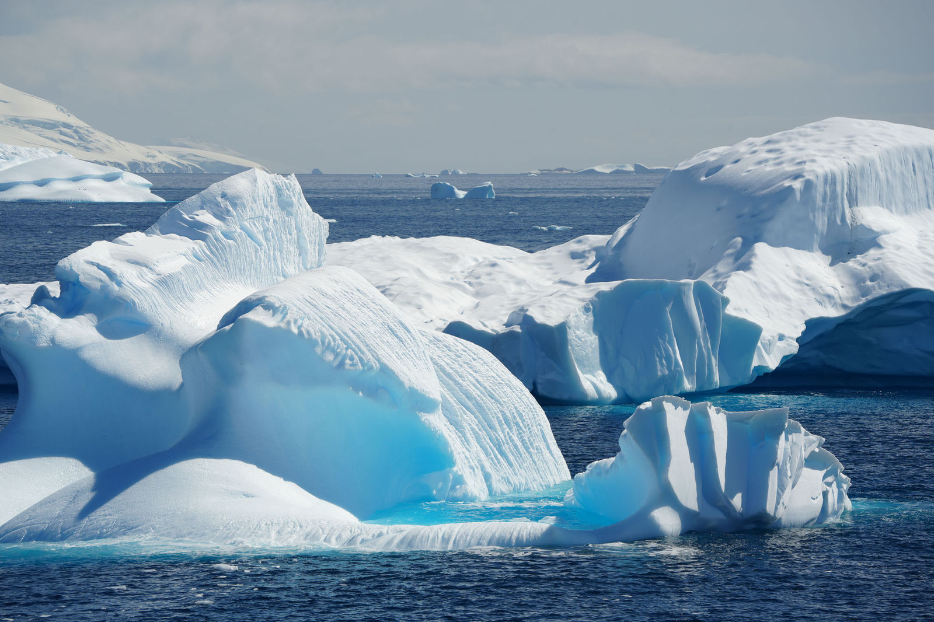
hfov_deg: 7.5
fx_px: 7081
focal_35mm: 273
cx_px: 467
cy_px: 311
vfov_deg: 5.0
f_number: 10
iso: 100
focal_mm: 273
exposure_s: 1/500
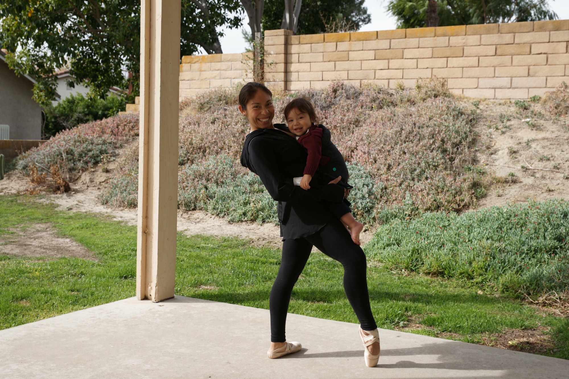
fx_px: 711
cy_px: 190
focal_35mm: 45
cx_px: 284
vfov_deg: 29.9
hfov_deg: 43.6
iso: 200
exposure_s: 1/320
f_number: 7.1
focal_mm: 45
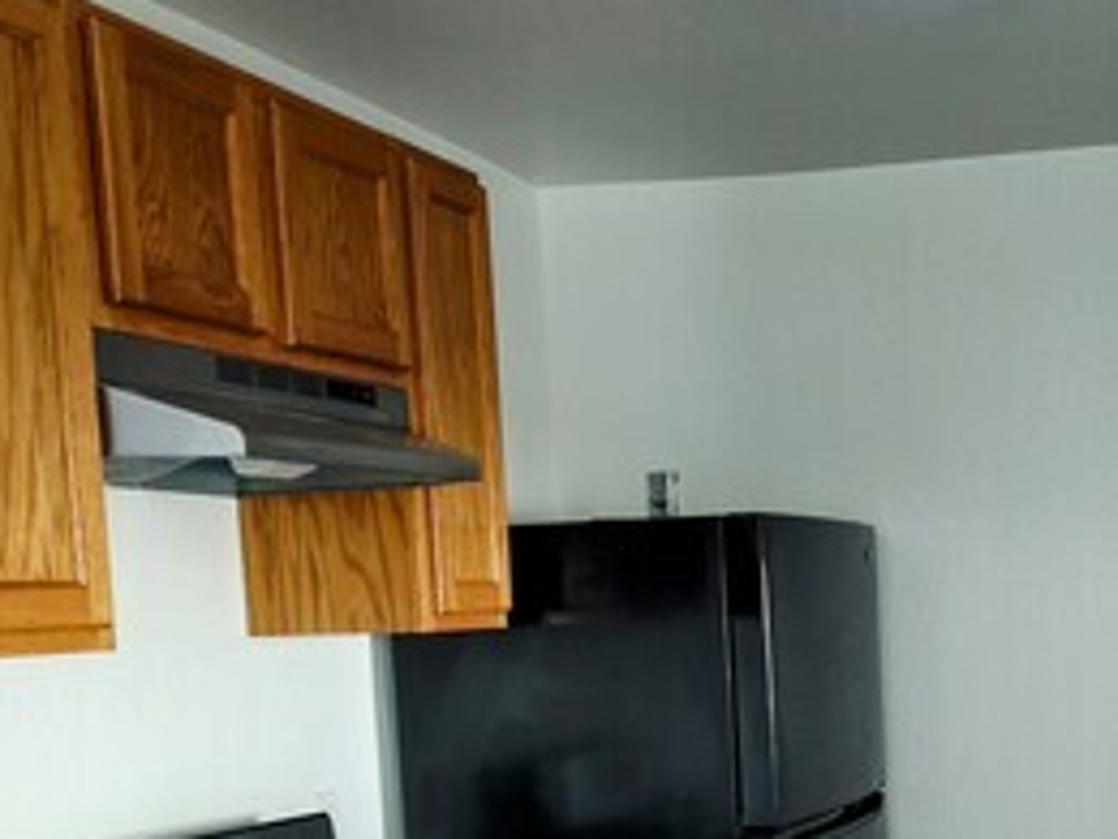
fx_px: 1906
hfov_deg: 31.3
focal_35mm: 59
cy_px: 835
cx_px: 987
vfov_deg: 23.8
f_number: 1.8
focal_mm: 5.56
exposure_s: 1/60
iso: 1044
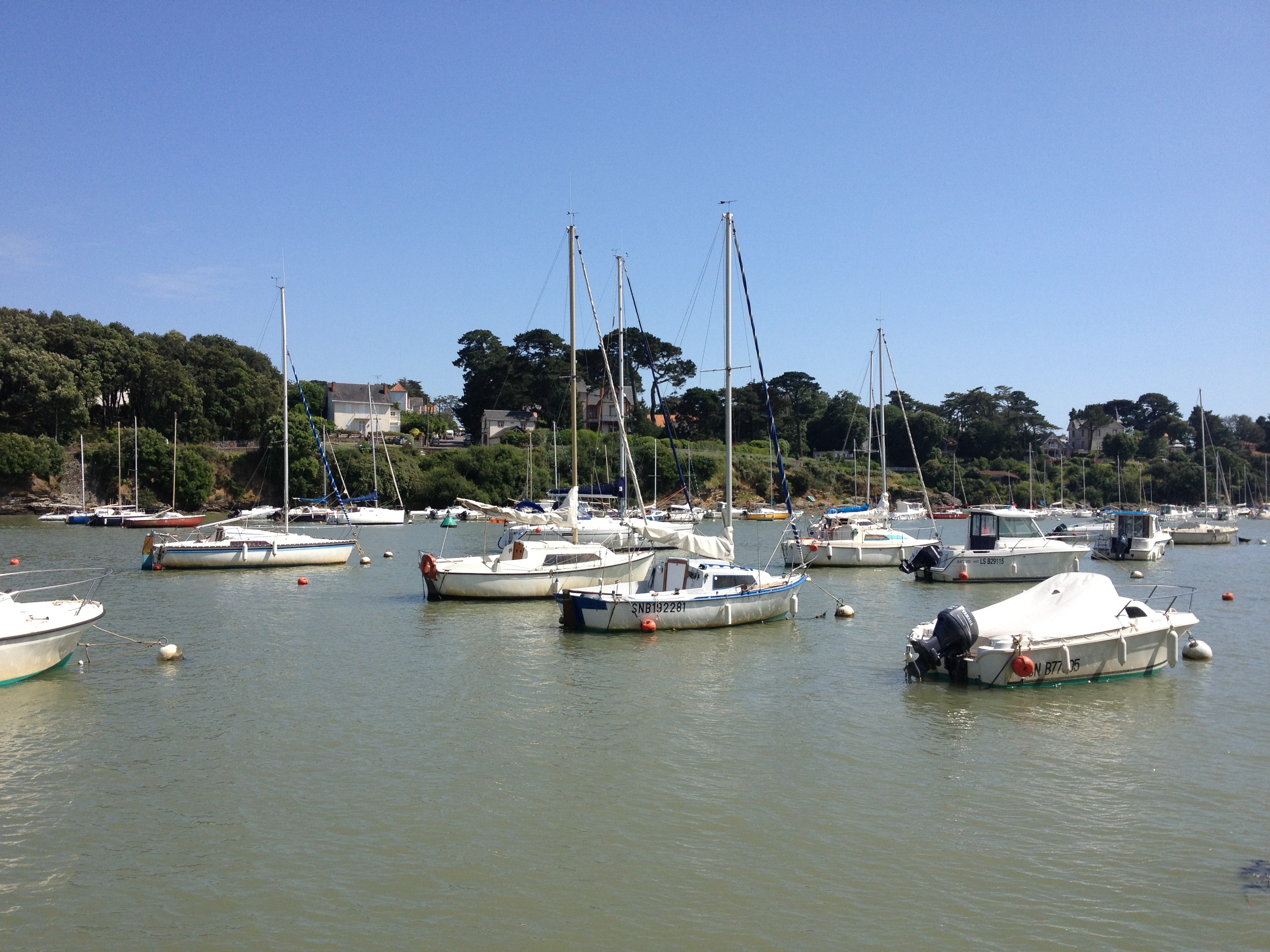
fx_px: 1284
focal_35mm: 35
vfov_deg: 40.7
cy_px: 476
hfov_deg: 52.6
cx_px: 635
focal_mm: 4.28
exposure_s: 1/1783
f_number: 2.4
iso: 50
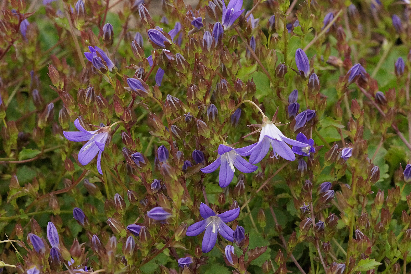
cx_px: 206
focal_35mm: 150
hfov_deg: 13.7
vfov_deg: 9.1
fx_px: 1712
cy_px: 137
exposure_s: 1/160
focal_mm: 100
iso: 2500
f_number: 9
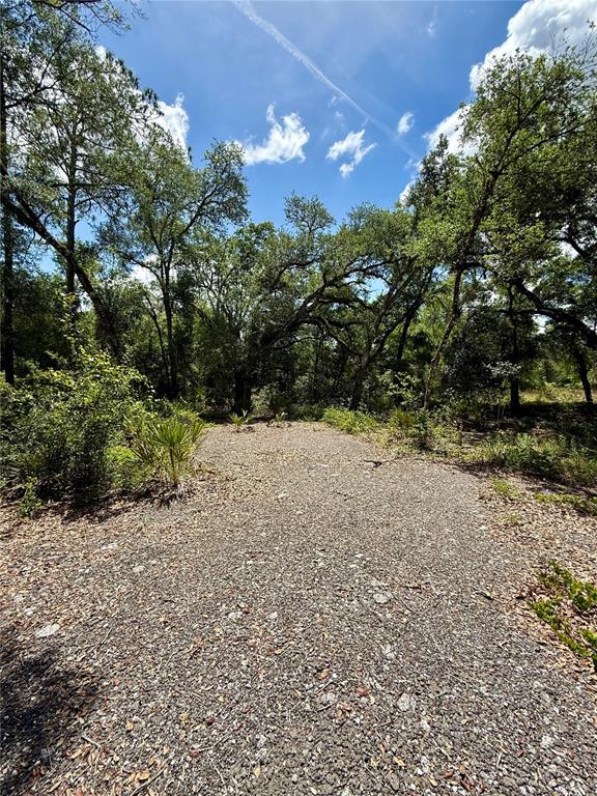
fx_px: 322
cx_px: 298
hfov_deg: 85.7
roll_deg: -0.2
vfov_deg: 102.1
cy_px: 398
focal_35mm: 14
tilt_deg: -2.2
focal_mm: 2.22
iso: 50
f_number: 2.2
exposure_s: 1/1145
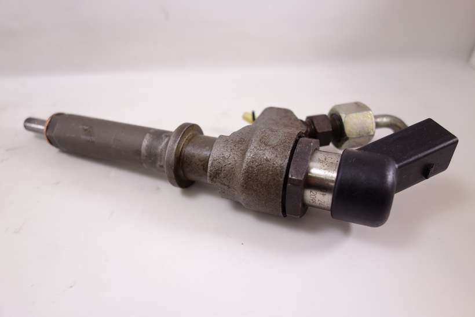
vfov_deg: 46.4
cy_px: 158
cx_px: 238
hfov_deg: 65.5
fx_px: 369
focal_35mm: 28
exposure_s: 1/100
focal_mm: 10.4
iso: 125
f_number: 2.2
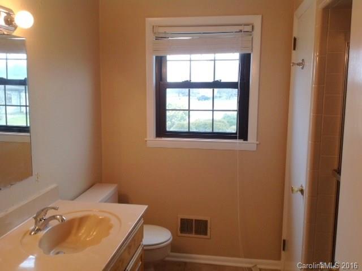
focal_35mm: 35
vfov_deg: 40.6
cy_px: 136
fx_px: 365
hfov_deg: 52.7
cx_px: 181
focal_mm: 4.28
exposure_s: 1/30
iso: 50
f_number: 2.4
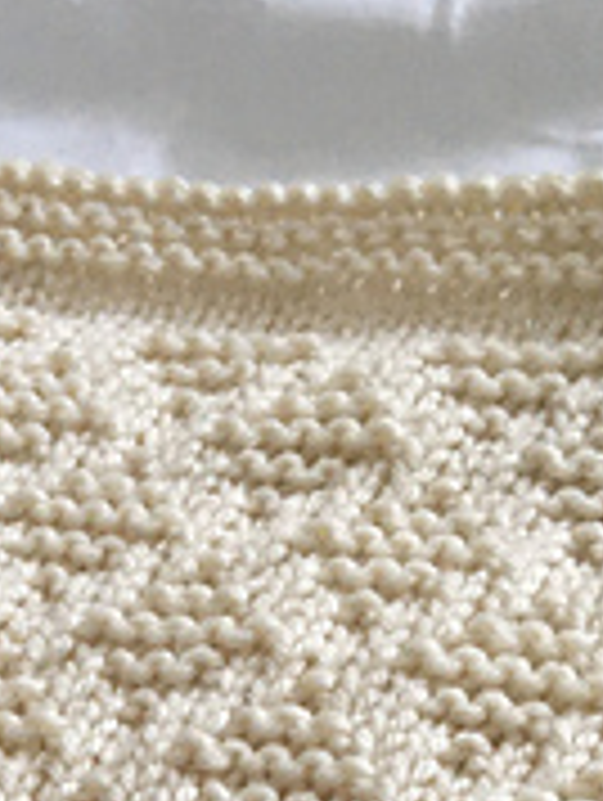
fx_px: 2410
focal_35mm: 104
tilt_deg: -51.1
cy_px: 1148
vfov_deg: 17.3
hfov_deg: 13.8
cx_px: -135
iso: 64
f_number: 2.2
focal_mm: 4.15
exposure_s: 1/33
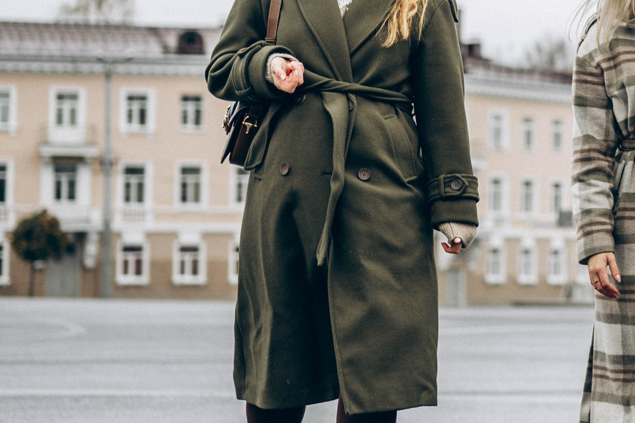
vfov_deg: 9.6
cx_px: 699
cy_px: 46
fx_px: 2523
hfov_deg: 14.0
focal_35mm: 143
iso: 100
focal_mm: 50
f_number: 2.2
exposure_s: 1/250
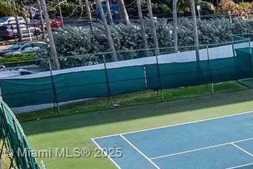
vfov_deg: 16.4
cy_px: 154
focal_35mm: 82
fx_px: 576
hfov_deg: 20.3
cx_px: 405
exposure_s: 1/800
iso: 800
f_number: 6.3
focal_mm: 11
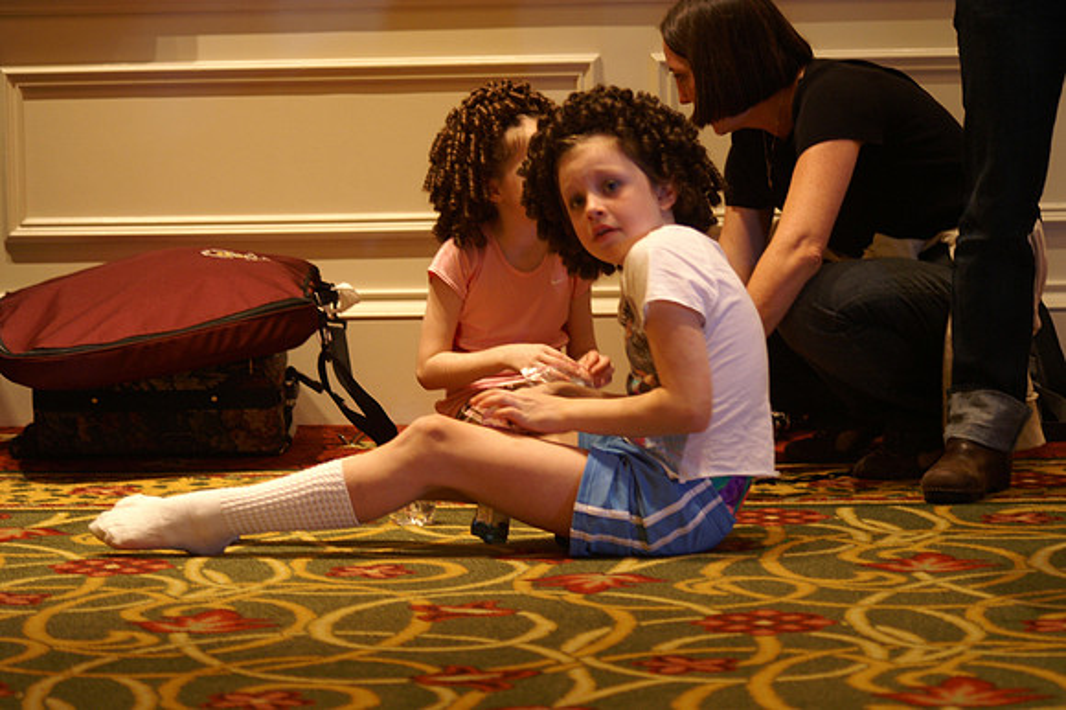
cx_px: 533
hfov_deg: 19.5
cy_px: 355
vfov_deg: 13.0
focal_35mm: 105
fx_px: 3107
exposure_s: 1/15
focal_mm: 70
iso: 400
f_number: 4
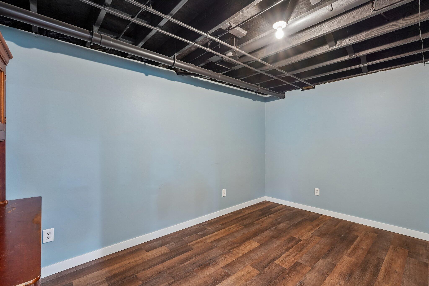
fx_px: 197
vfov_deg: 72.0
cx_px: 214
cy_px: 143
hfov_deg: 95.0
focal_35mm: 16
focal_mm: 16.5
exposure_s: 1/2
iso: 400
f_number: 8
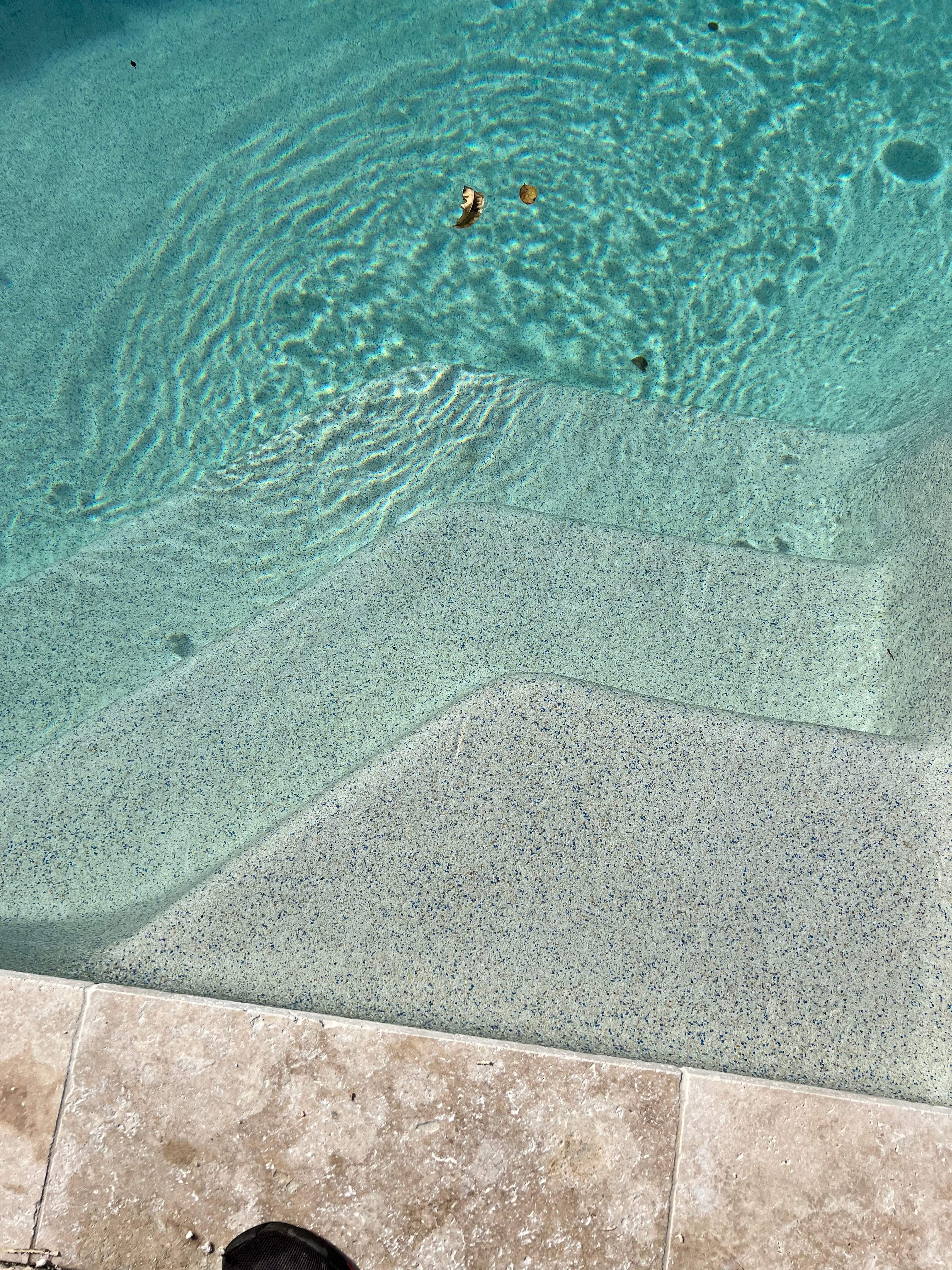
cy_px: 635
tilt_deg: -79.2
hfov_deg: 53.1
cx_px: 476
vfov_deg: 67.3
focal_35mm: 26
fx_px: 953
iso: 50
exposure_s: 1/6579
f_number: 1.5
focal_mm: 5.7
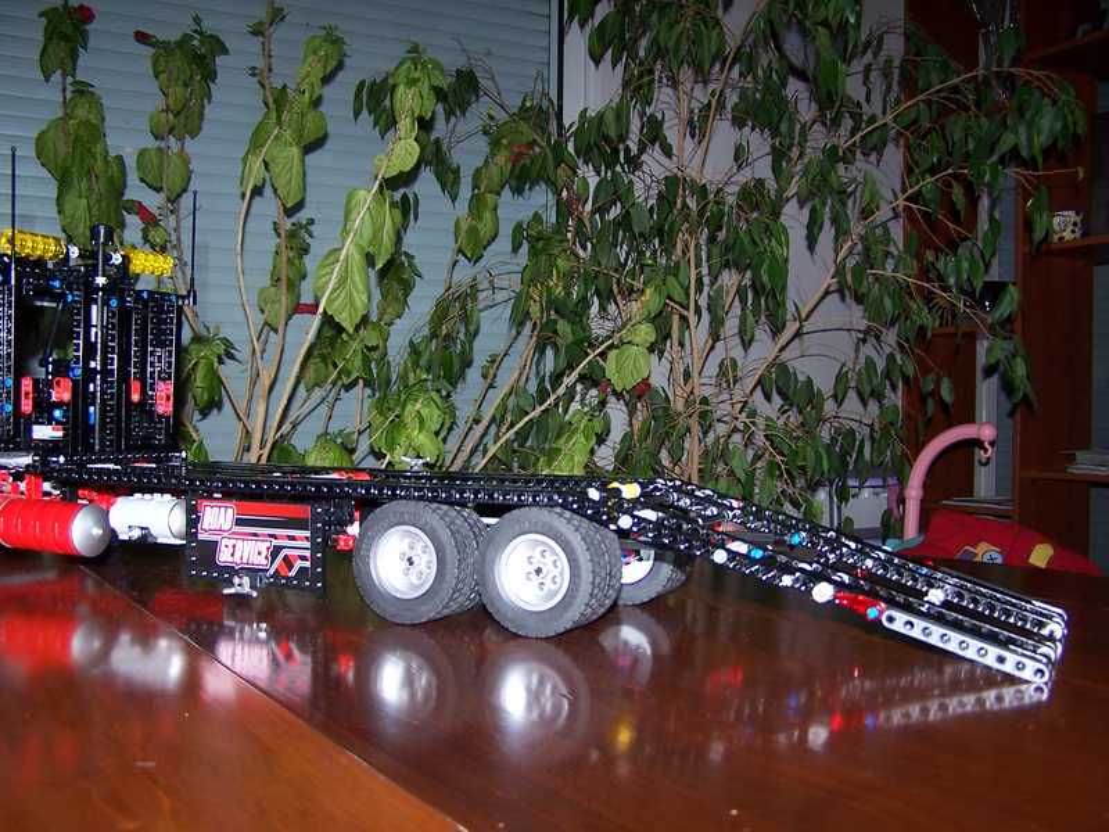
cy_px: 416
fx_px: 1217
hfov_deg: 49.0
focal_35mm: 38
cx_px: 554
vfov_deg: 37.7
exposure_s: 1/60
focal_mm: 6.3
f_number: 2.8
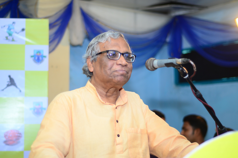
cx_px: 119
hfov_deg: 27.0
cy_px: 79
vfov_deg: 18.1
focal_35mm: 75
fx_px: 495
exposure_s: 1/200
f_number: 1.8
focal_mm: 50
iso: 250
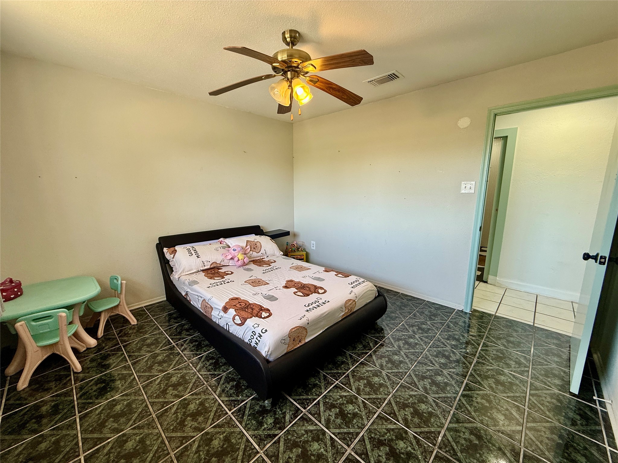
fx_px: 250
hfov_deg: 102.1
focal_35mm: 14
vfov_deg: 85.7
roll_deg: +0.2
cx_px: 309
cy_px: 232
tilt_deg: -9.7
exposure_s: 1/120
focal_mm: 2.22
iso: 125
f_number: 2.2
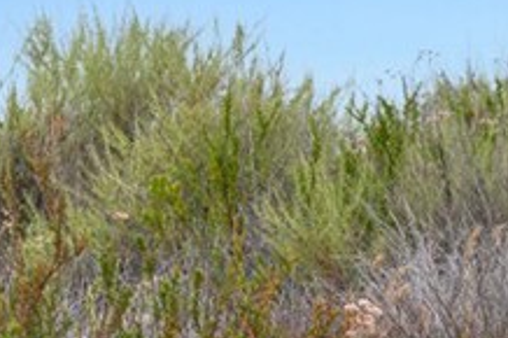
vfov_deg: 2.5
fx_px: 7882
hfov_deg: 3.6
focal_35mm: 559
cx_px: 1128
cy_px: 279
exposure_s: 1/320
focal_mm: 119
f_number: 6.3
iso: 100
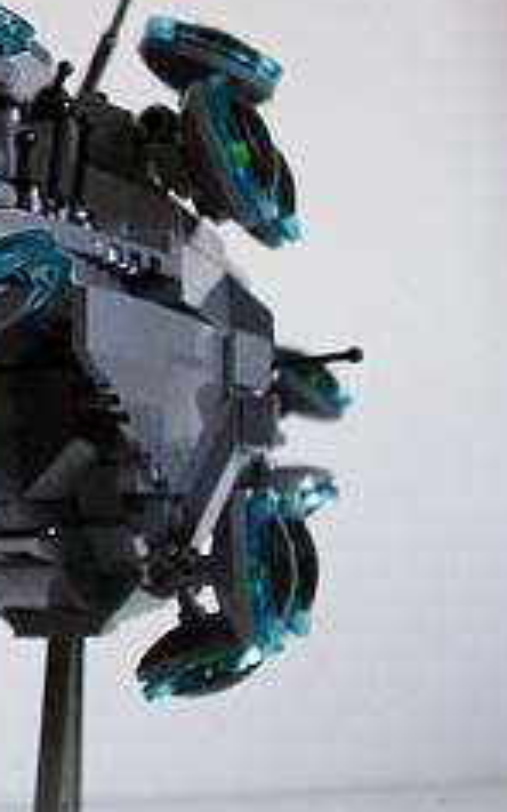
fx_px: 2079
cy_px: 290
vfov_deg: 22.0
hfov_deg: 13.5
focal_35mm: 94
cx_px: -123
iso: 156
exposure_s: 1/39.3
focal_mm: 7
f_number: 2.9
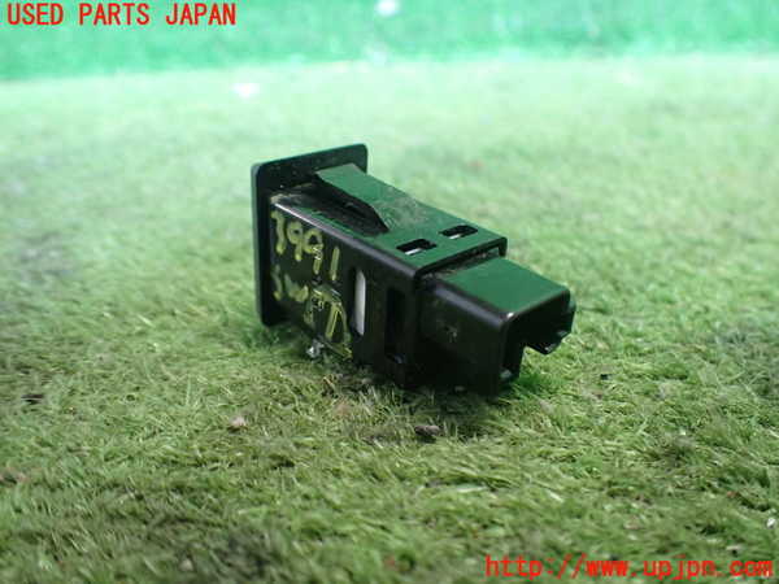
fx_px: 675
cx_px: 390
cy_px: 292
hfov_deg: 60.0
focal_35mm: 30
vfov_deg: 46.8
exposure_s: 1/40
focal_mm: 5.4
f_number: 2.3
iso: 800
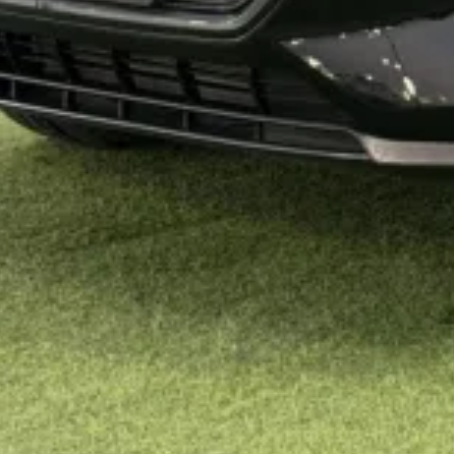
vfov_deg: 9.7
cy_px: -203
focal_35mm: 176
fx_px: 2612
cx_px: 672
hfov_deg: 9.7
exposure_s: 1/50
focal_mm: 6.76
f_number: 1.78
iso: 160
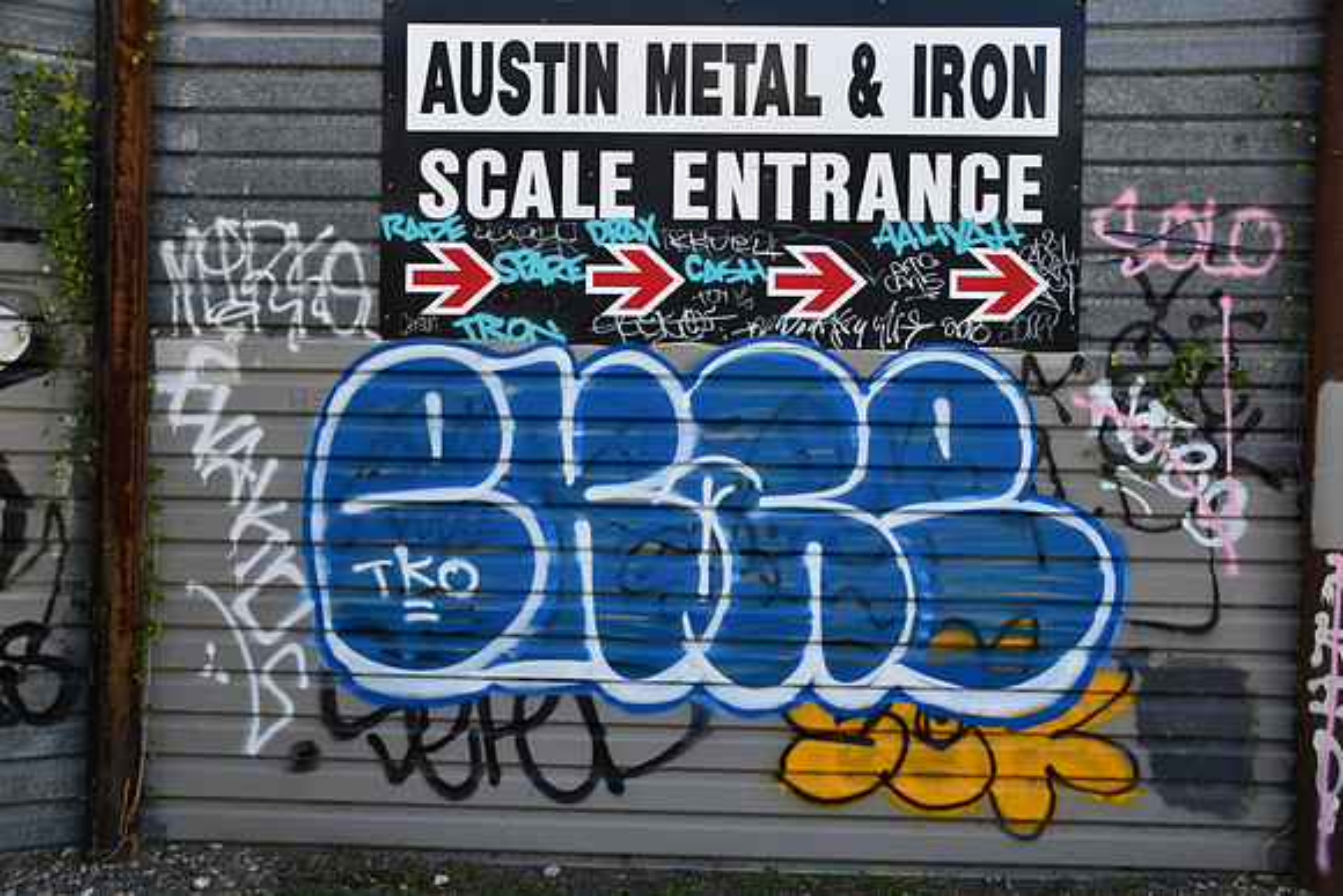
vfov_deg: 36.9
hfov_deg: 53.1
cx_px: 672
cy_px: 448
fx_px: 1343
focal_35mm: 36
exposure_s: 1/250
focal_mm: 24
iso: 250
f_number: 5.6
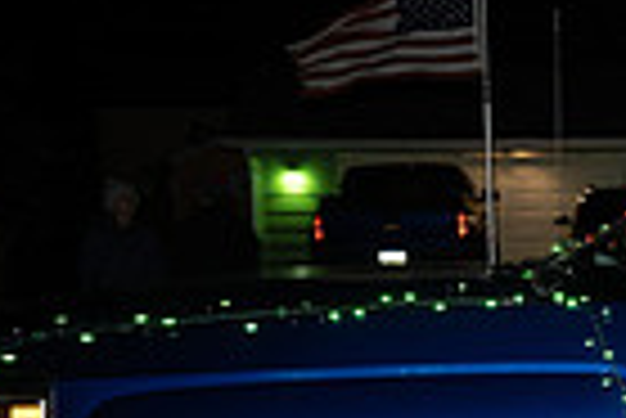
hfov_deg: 14.2
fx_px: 2106
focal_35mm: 121
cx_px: 1238
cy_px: 335
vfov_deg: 11.3
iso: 1250
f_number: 4
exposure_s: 1/125
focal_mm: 29
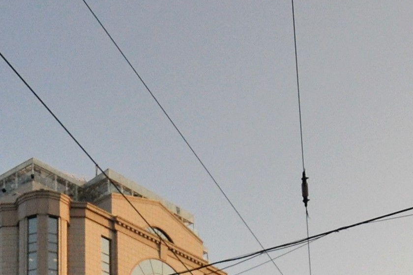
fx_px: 699
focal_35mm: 61
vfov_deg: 18.5
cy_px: 459
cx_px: 21
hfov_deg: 31.0
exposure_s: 1/1000
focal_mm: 10
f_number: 6.3
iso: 800
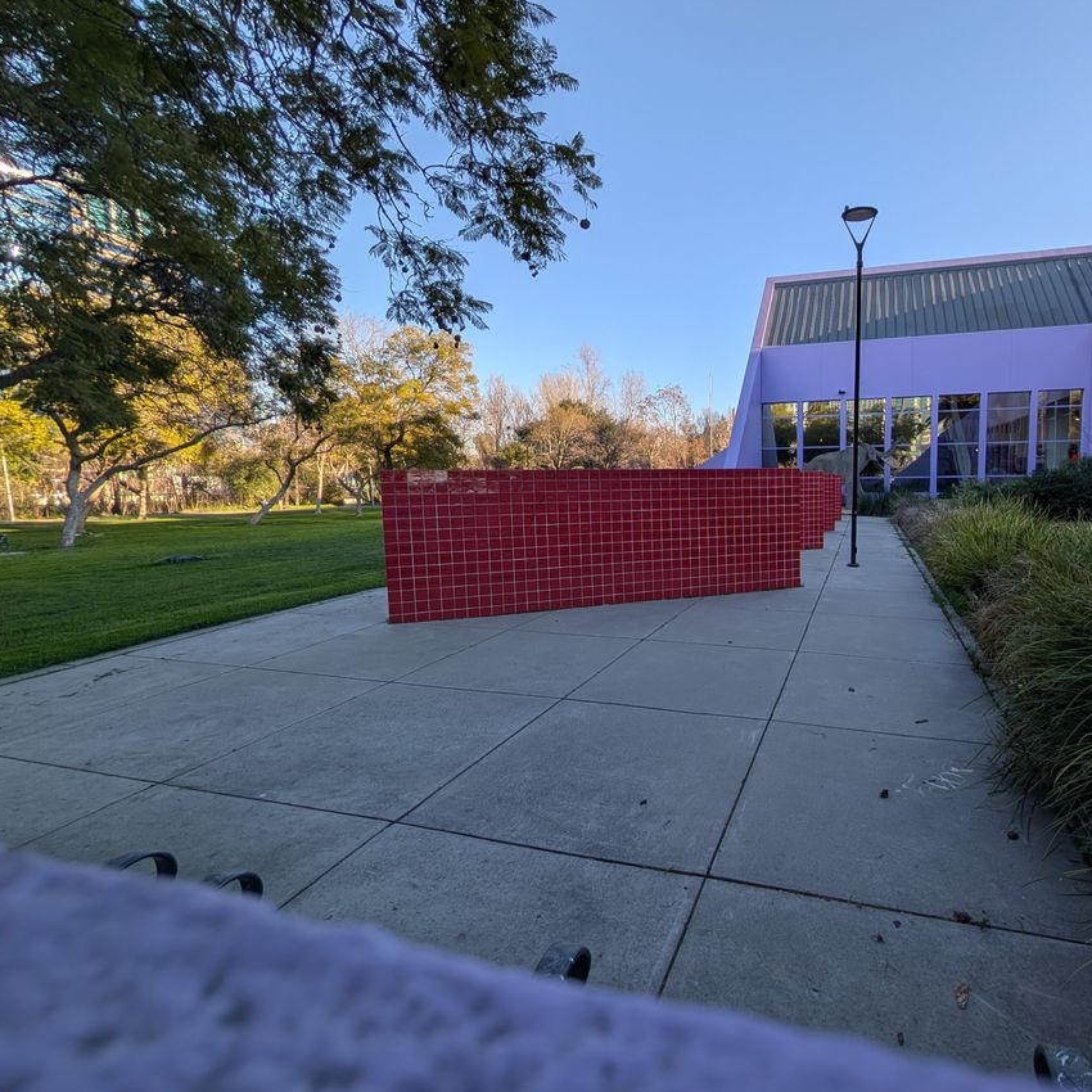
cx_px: 714
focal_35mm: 15
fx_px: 535
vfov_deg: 91.1
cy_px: 536
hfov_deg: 88.4
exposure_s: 1/1195
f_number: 1.7
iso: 54
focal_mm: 2.02
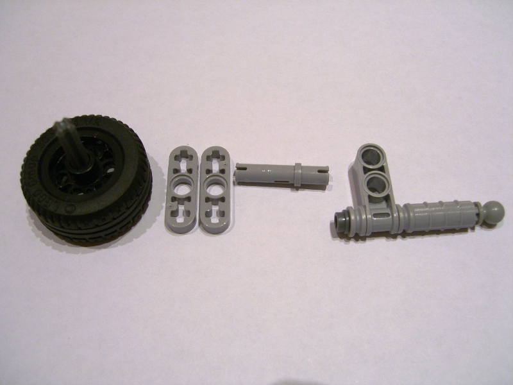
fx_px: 563
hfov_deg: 49.0
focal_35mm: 38
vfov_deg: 37.7
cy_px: 192
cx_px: 256
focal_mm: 7.9
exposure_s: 1/60
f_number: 2.8
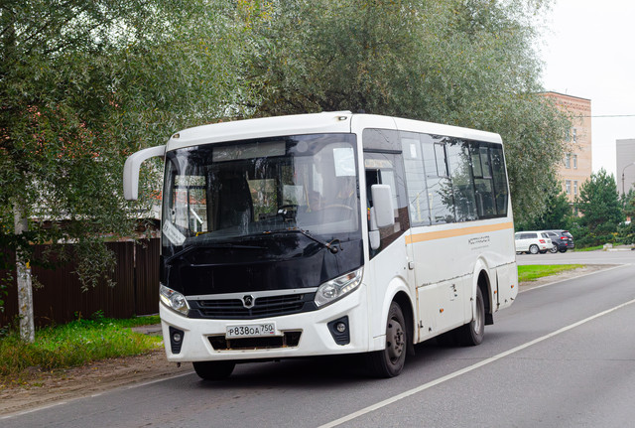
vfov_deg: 18.1
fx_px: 1339
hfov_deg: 26.7
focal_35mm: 76
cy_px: 232
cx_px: 350
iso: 2000
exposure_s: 1/800
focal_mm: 46
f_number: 11
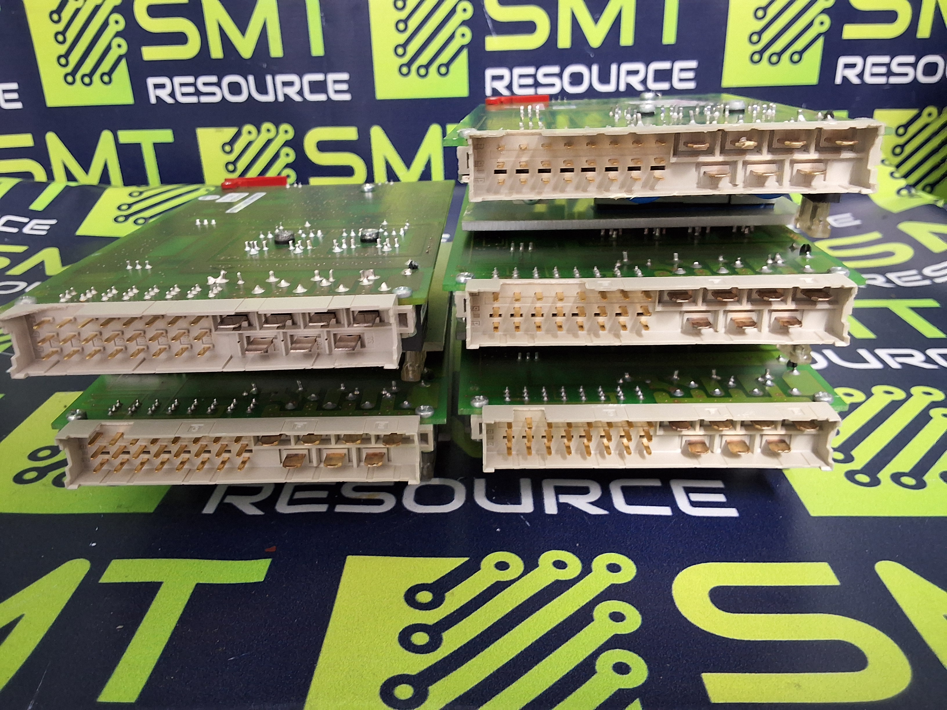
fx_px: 766
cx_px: 474
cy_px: 355
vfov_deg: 49.7
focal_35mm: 28
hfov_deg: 63.4
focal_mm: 2.91
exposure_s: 1/25
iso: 320
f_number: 1.9
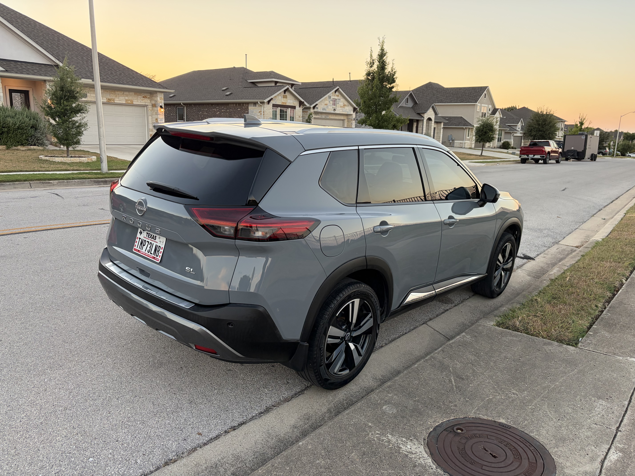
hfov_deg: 67.3
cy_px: 238
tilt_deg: -12.2
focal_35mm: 26
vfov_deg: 53.1
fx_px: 477
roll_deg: -1.9
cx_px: 318
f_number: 1.6
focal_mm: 5.96
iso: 125
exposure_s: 1/156
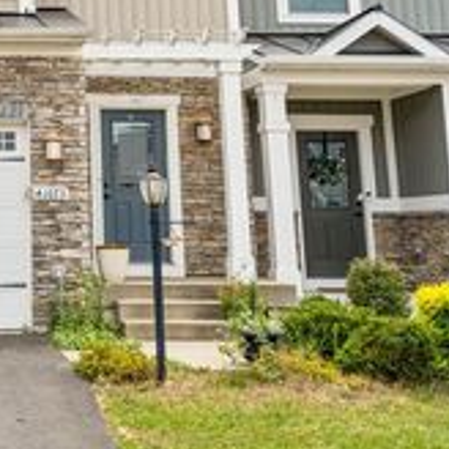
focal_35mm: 70
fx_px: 1027
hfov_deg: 23.0
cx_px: -66
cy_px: 7
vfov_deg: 23.7
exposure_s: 1/250
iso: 250
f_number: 8
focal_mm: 18
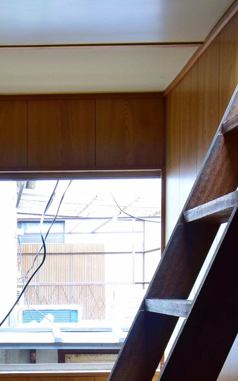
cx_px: -18
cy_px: 332
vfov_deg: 27.0
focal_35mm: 74
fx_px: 768
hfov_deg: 17.1
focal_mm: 14
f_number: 6.7
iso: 100
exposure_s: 1/1.5
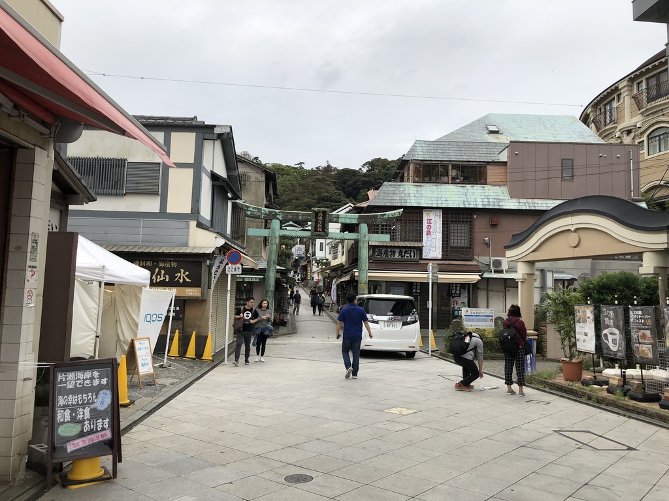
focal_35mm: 28
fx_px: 541
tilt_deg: +4.3
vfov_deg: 49.7
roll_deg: +1.0
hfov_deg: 63.4
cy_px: 250
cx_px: 334
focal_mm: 3.99
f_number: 1.8
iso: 20
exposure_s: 1/1656
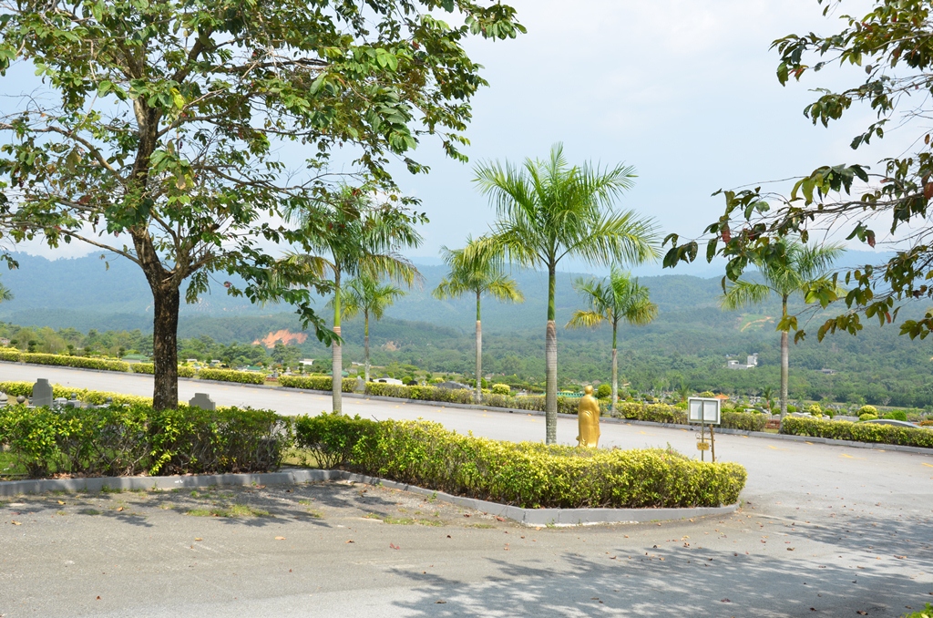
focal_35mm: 36
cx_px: 466
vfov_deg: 36.7
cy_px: 309
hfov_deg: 53.2
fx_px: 931
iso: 110
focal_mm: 24
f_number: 8
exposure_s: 1/250
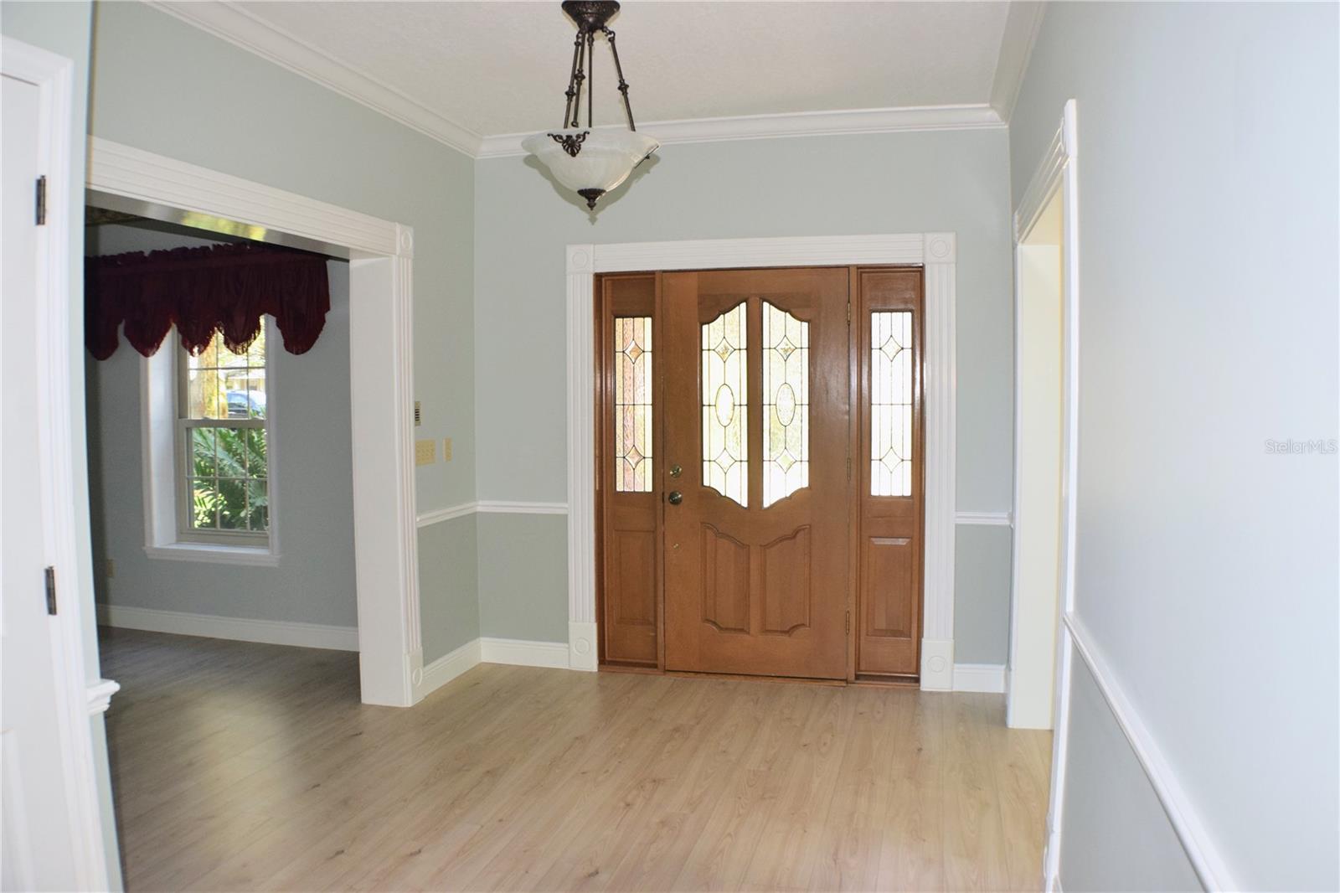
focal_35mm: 36
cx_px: 670
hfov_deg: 53.1
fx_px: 1340
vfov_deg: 36.9
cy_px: 446
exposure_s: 1/125
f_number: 5.6
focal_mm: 24
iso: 800
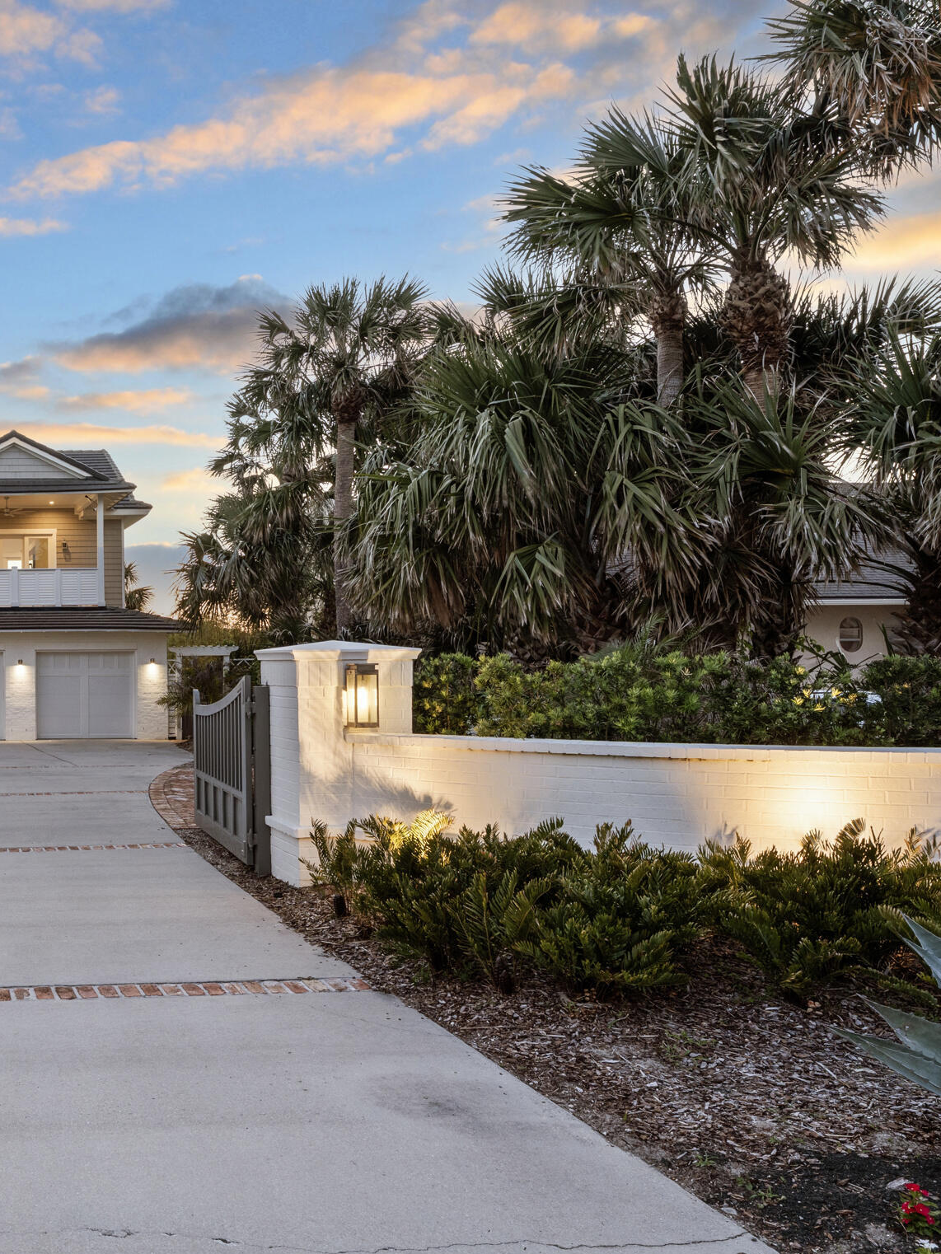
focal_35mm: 30
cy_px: 654
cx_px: -59
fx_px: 1093
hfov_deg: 39.4
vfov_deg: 59.7
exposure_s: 1/5
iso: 320
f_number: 8
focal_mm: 19.1
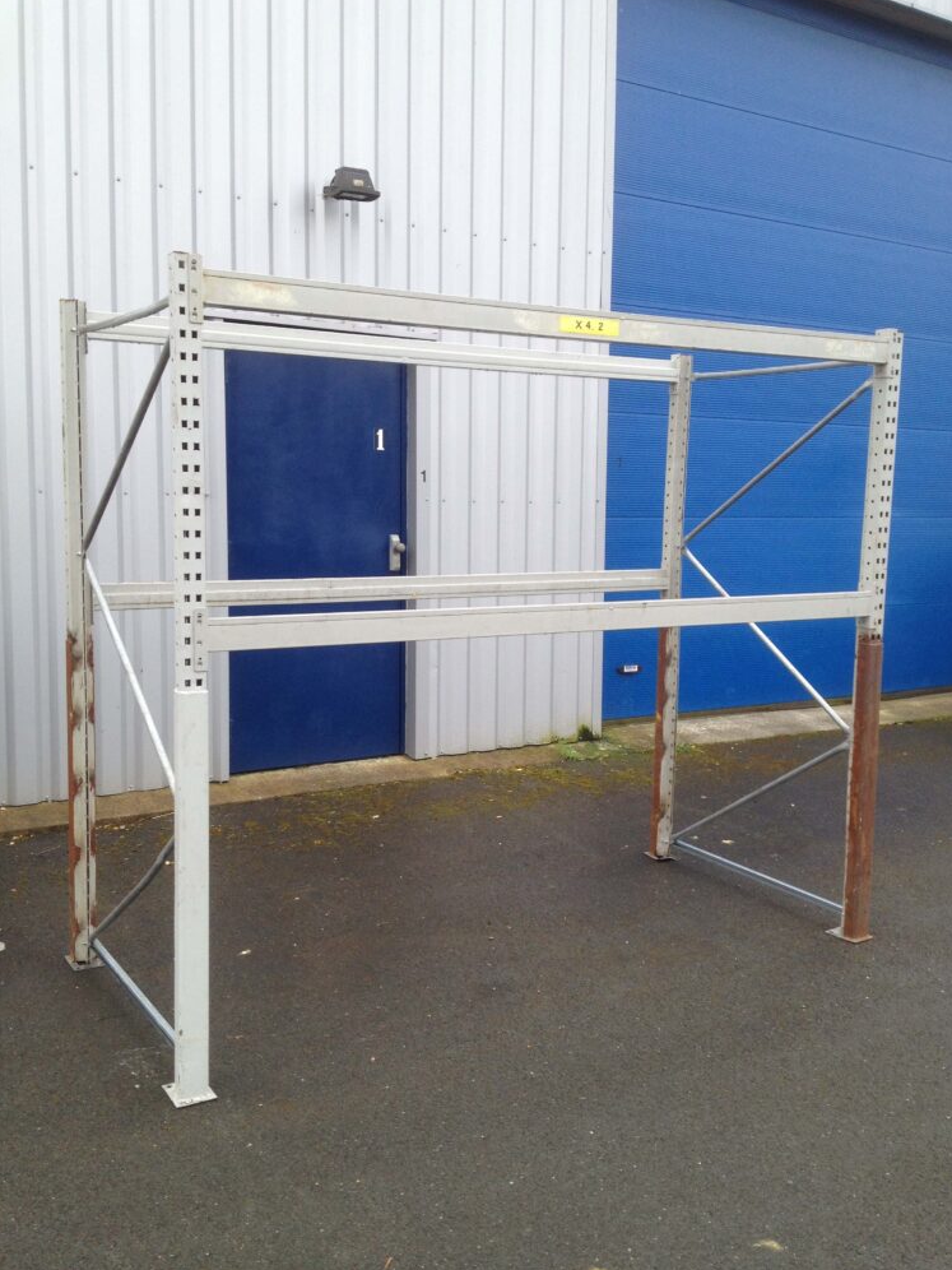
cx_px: 487
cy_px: 621
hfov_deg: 39.7
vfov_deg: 51.4
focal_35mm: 36
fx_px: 1320
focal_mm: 4.28
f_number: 2.4
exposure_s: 1/216
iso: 50
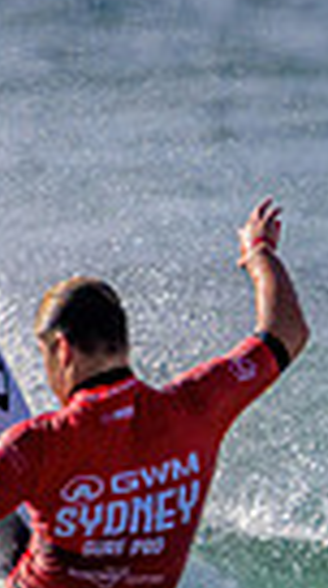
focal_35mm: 3807
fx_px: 59157
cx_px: 117
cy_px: 733
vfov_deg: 0.6
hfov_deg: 0.3
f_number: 11
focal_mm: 850
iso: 1250
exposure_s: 1/3200
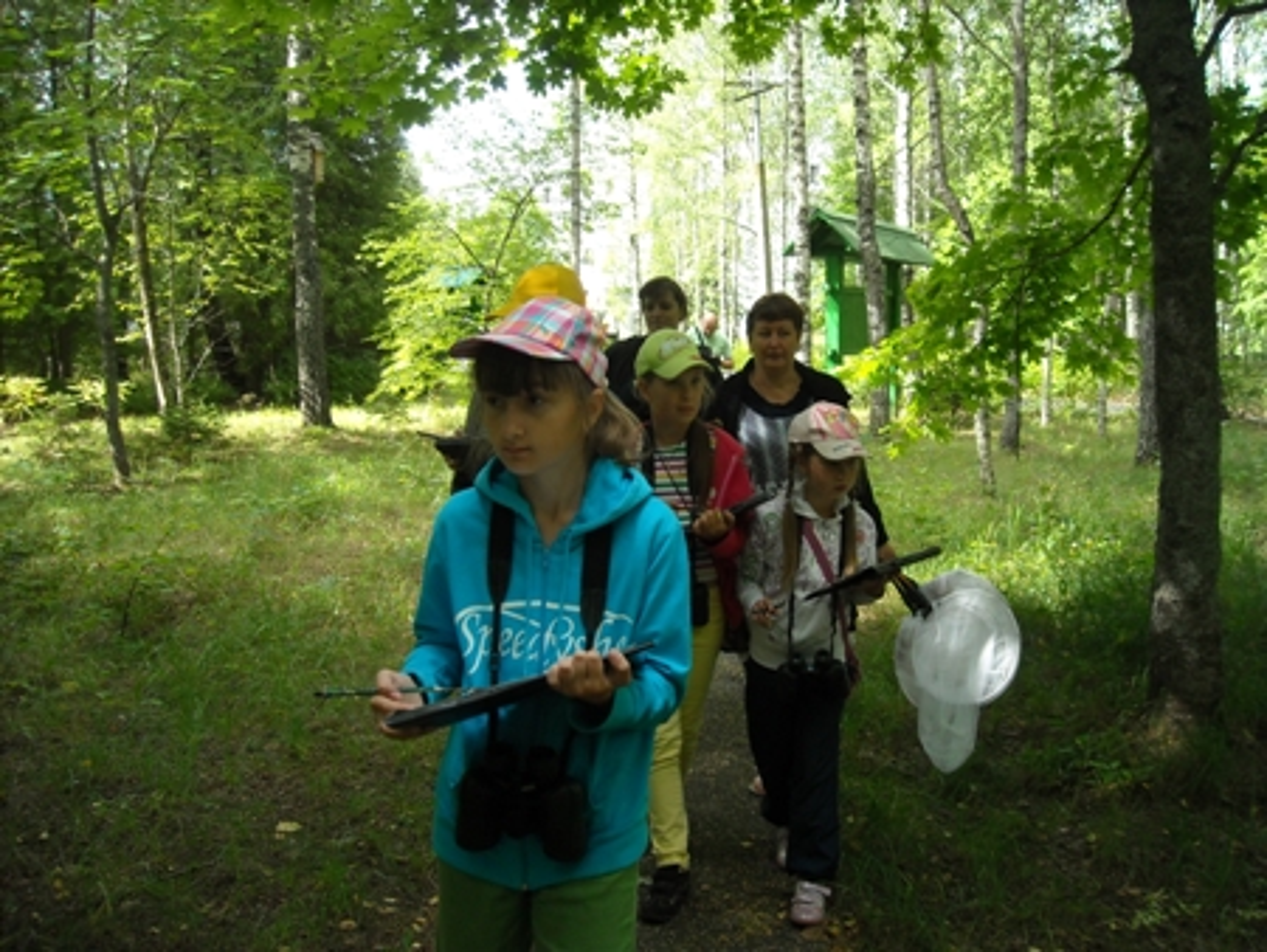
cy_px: 476
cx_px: 634
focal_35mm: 35
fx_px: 1282
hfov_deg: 52.6
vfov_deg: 40.7
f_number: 2.8
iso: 161
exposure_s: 1/250
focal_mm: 5.7
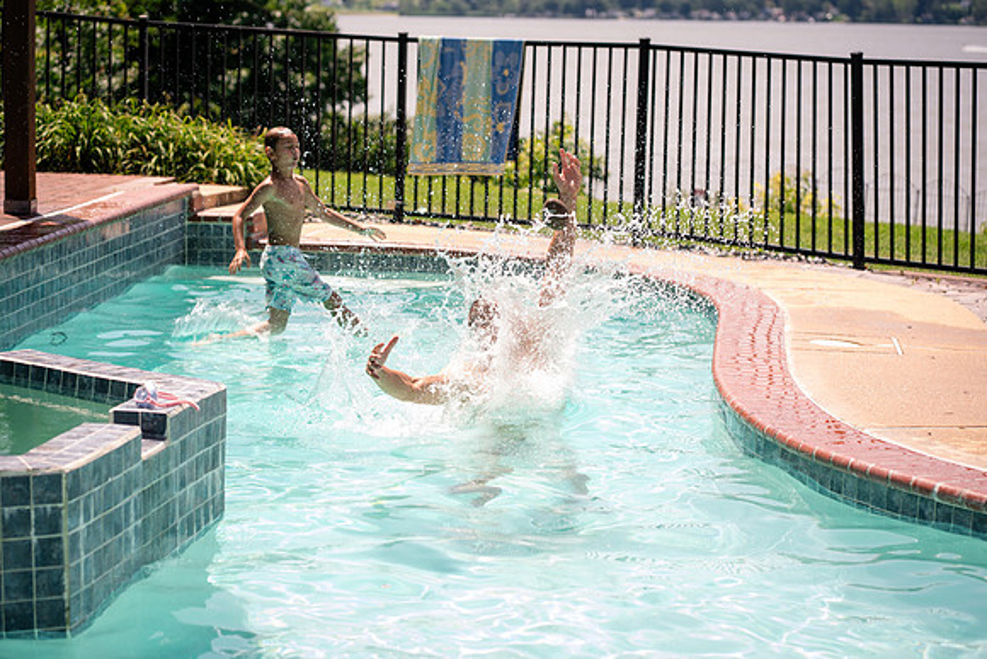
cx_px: 494
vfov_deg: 16.1
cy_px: 330
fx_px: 2331
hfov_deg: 23.9
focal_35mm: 85
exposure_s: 1/1000
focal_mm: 85
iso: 200
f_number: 3.5
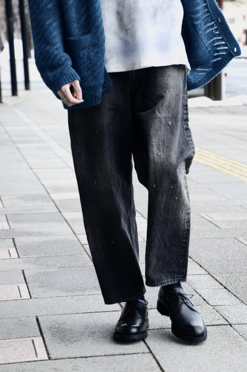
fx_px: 1209
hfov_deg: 11.7
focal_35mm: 117
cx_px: 124
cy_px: 186
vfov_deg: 17.5
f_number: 5.3
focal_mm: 78
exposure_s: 1/250
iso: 125
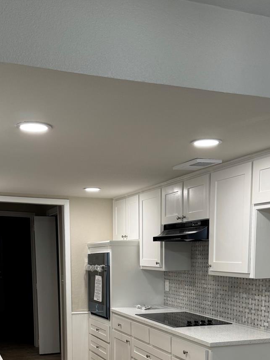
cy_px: 307
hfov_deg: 33.5
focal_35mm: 43
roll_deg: +0.7
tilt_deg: -7.9
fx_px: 447
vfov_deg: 41.2
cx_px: 114
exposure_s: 1/120
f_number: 1.78
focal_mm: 6.76
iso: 125
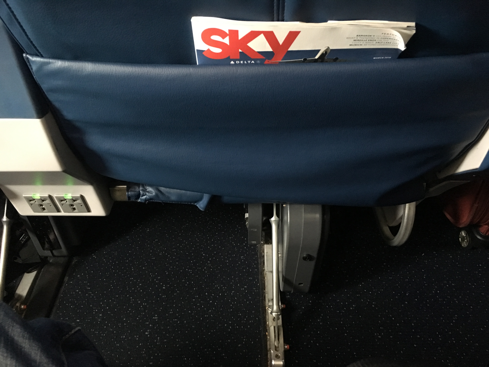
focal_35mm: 29
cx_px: 244
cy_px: 184
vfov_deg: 48.2
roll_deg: +1.5
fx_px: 410
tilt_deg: -40.9
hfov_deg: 61.7
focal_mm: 4.15
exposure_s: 1/15
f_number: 2.2
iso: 320
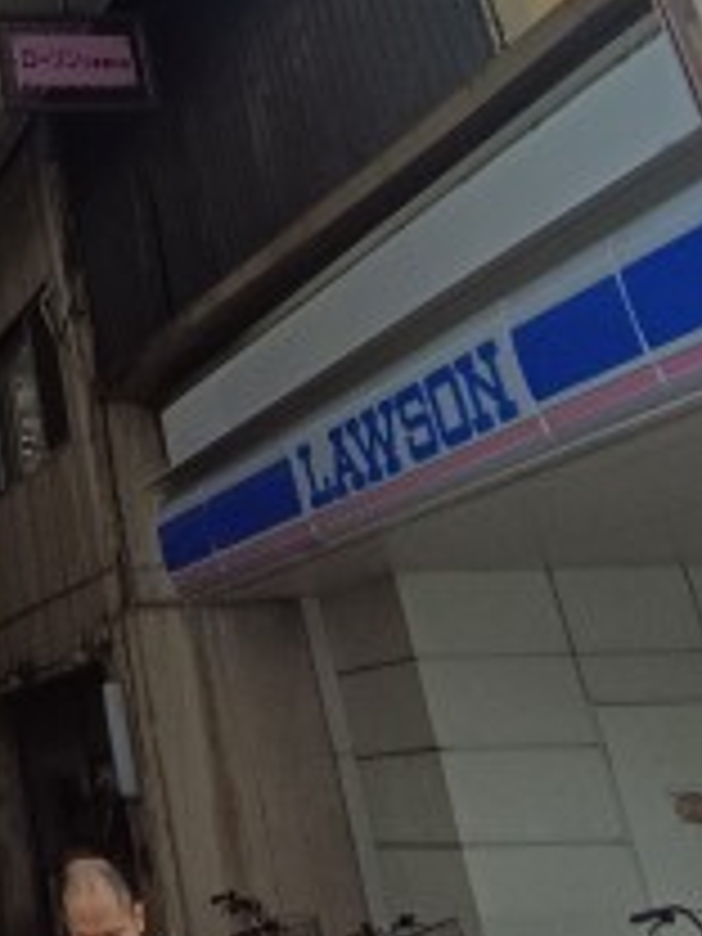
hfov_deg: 21.1
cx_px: -338
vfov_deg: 30.3
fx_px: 1595
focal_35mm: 59
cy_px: -14
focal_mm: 1.66
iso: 50
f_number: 2.2
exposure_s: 1/257
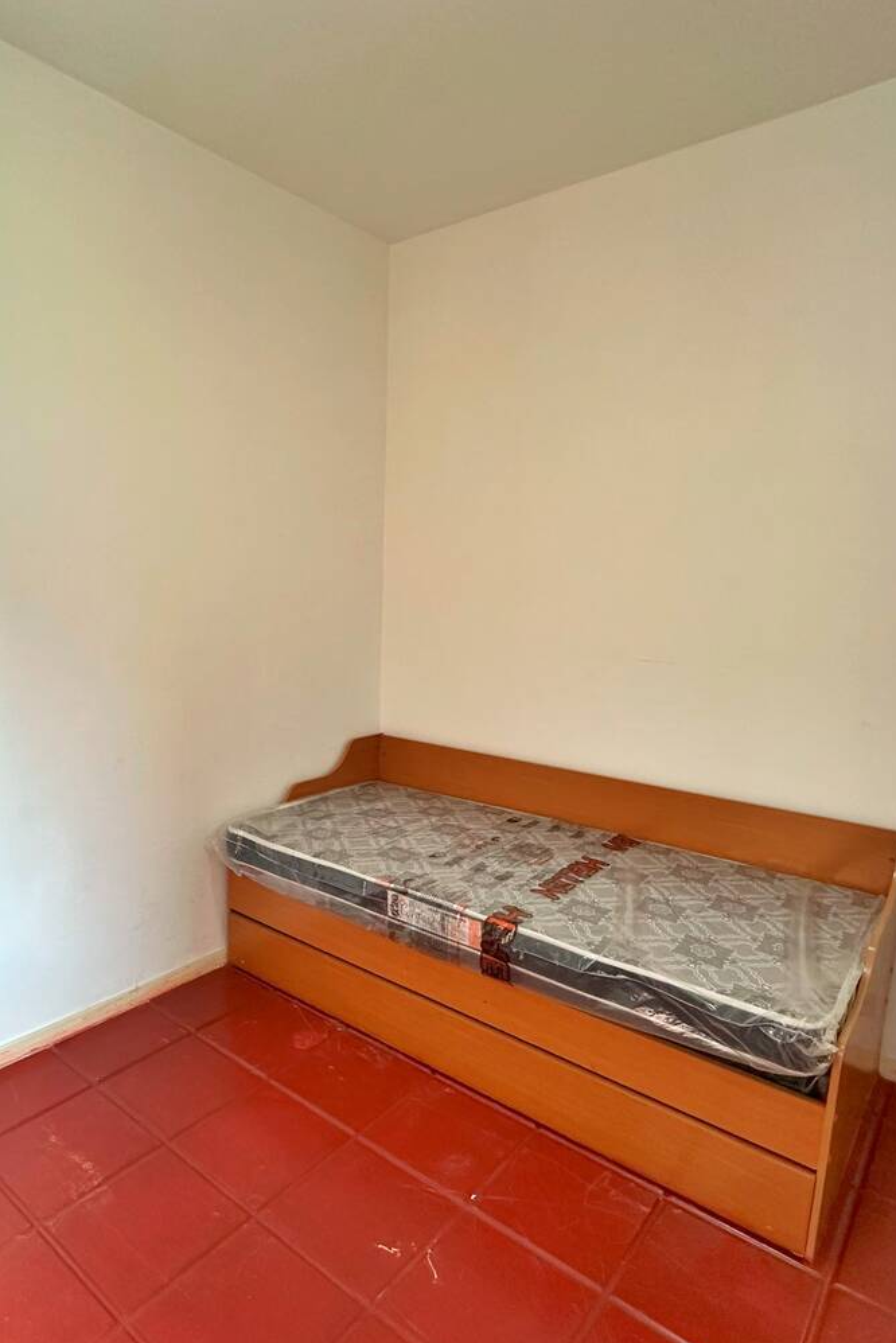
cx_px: 365
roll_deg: -1.0
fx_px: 783
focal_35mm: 21
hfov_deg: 59.1
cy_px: 725
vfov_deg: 81.0
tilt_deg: -11.1
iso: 200
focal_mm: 2.22
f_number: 2.2
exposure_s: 1/60
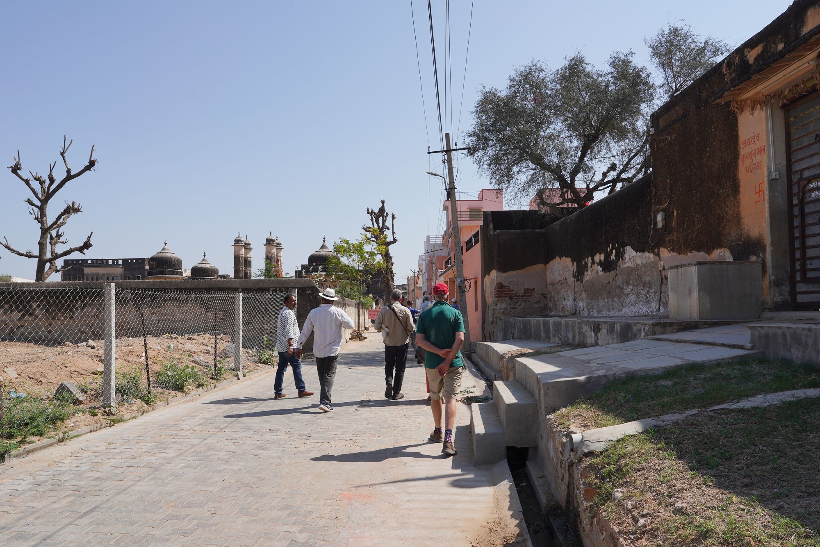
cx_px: 410
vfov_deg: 53.1
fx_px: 547
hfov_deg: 73.7
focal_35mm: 24
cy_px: 274
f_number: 16
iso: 100
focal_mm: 24
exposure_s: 1/125
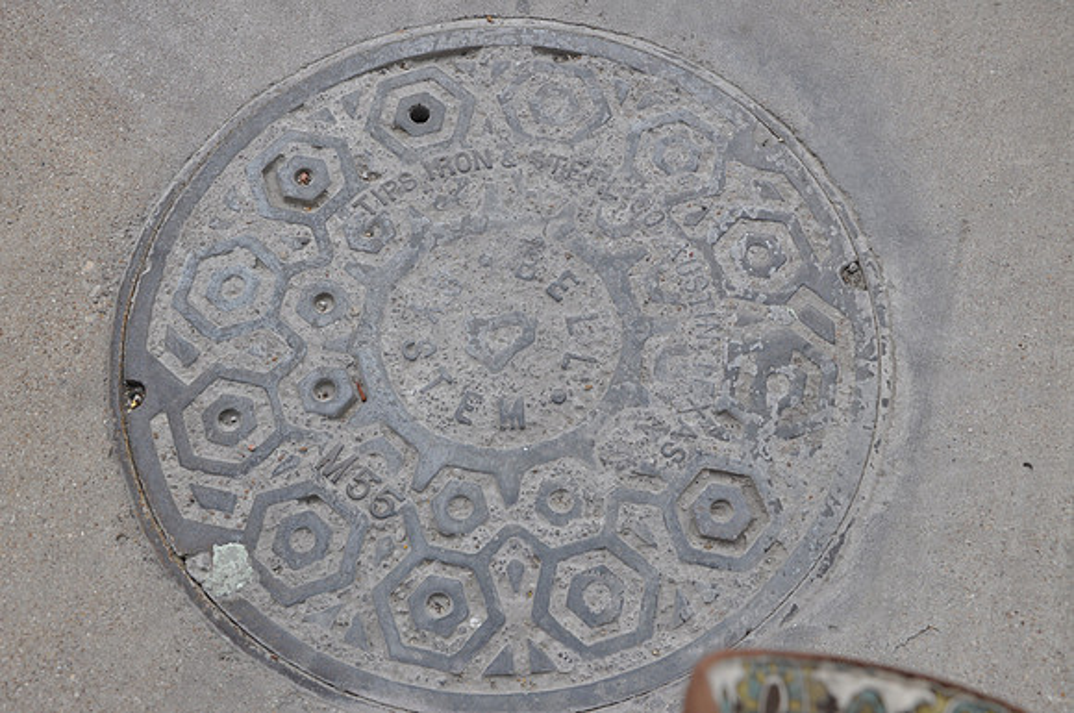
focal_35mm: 42
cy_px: 356
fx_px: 1251
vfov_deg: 31.8
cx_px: 537
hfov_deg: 46.5
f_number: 7.1
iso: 200
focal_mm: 28
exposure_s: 1/200
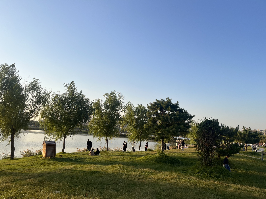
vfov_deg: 53.1
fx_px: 200
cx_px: 133
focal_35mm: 26
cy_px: 100
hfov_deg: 67.3
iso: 50
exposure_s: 1/1832
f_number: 1.6
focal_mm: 5.1
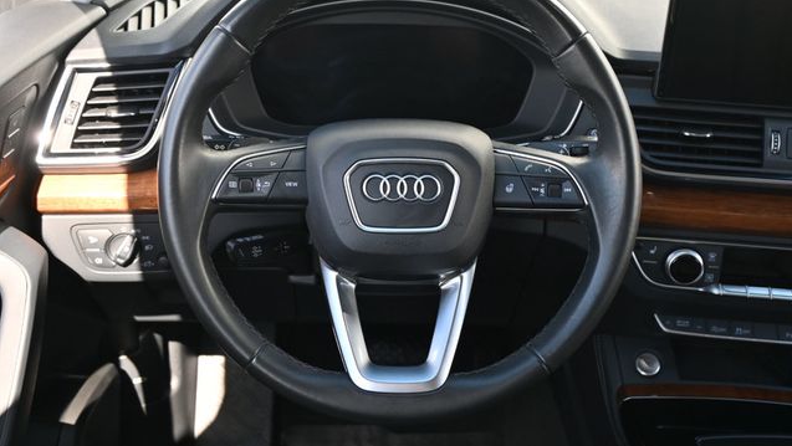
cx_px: 397
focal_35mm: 41
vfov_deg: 29.0
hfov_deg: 49.4
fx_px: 861
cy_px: 183
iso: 220
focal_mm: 26
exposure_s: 1/250
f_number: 4.5
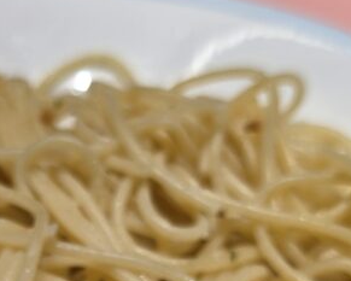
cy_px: 355
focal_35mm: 79
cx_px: 16
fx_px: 821
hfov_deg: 23.3
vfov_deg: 18.2
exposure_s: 1/100
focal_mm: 6.5
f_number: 1.4
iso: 32
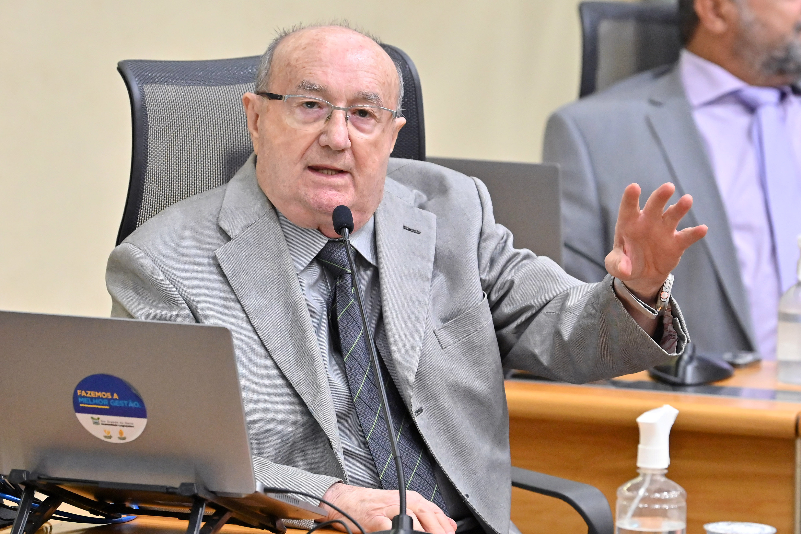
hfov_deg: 8.1
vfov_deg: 5.4
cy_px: 267
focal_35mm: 255
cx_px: 400
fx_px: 5673
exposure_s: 1/320
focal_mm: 170
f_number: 4
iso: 4000
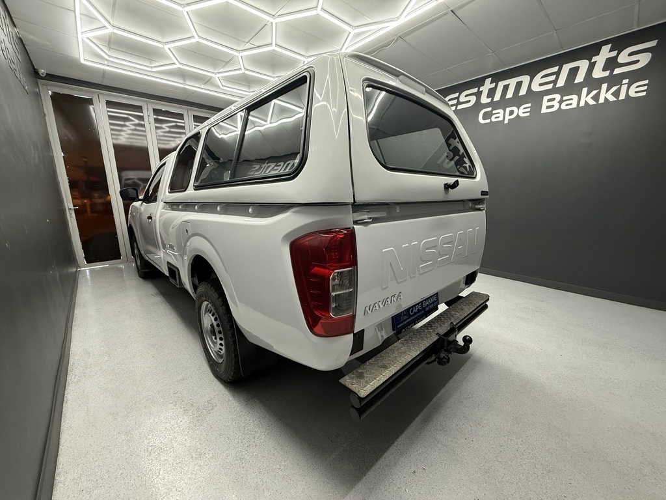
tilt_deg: -11.2
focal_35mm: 14
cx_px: 333
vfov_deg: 85.7
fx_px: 269
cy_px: 250
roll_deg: -0.2
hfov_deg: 102.1
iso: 250
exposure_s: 1/100
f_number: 2.2
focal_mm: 2.22
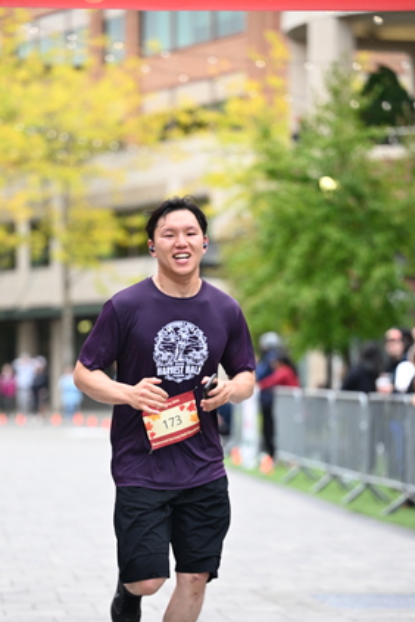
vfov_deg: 13.2
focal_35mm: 156
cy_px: 397
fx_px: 2697
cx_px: 167
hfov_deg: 8.8
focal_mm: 120
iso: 1250
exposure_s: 1/1600
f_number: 2.8
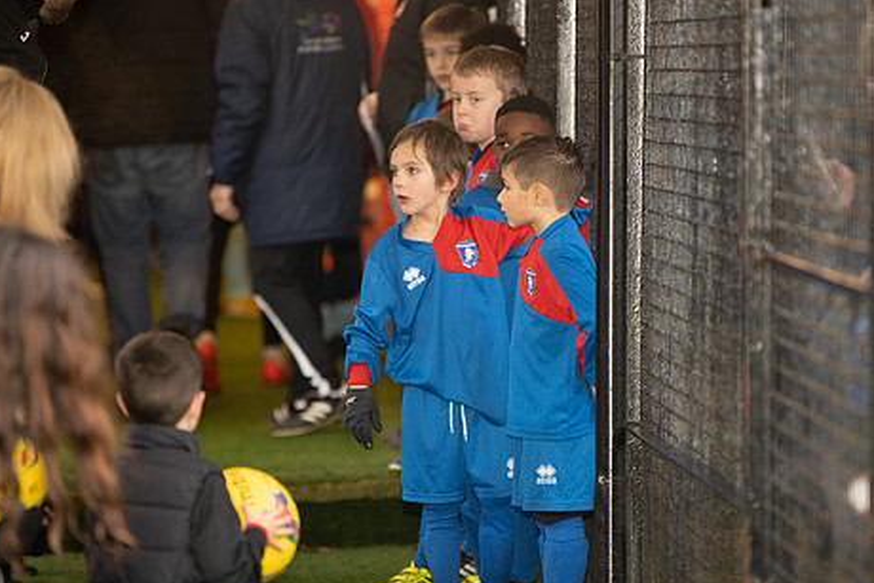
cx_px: 498
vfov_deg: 5.5
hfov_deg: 8.2
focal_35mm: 252
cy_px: 333
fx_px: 6120
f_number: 2.8
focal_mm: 200
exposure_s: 1/125
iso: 1000
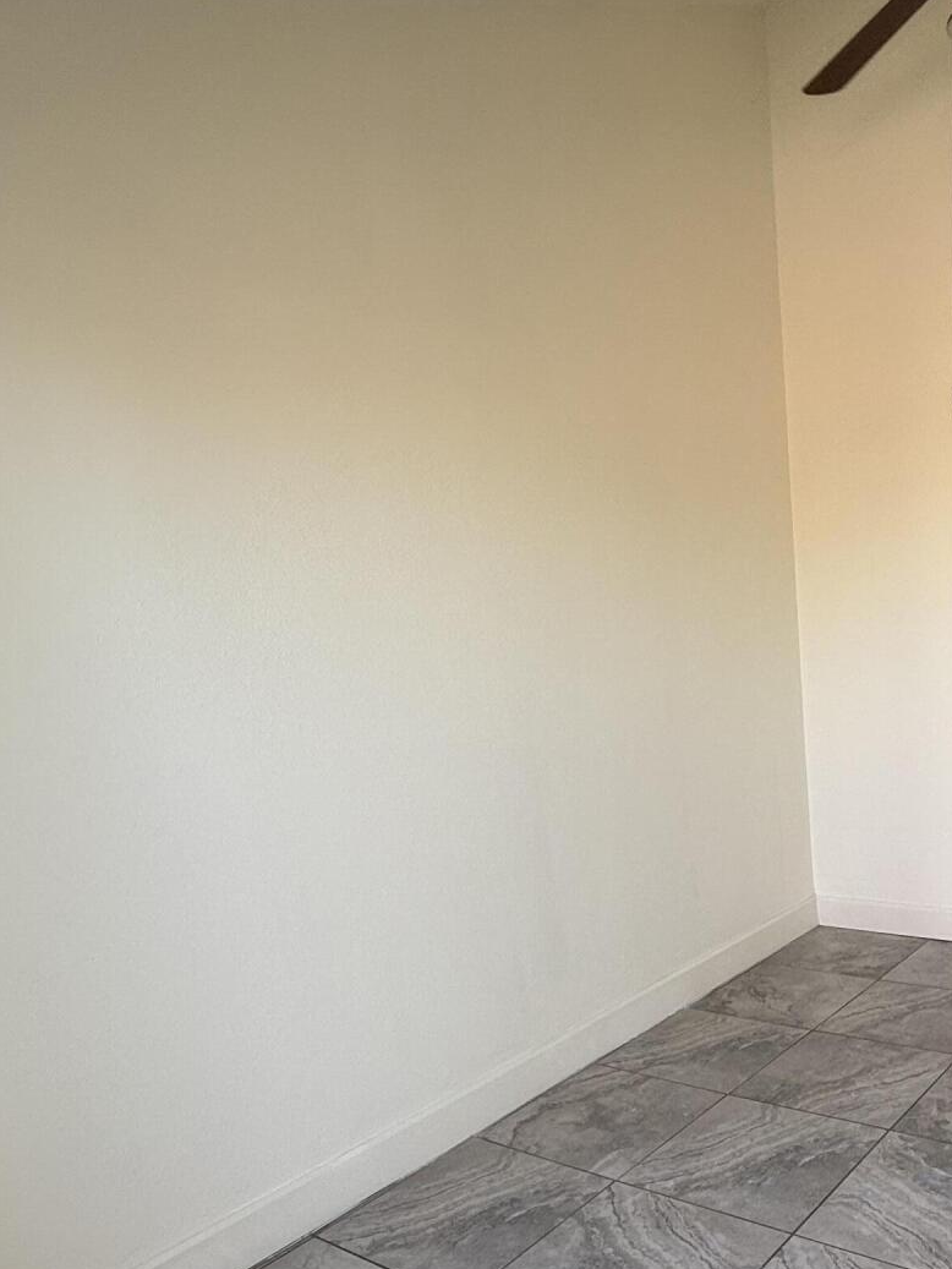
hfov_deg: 49.2
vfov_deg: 61.9
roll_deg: +4.0
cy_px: 942
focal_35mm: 27
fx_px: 990
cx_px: 720
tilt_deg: -16.0
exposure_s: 1/99
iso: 50
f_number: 2.2
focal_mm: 2.22
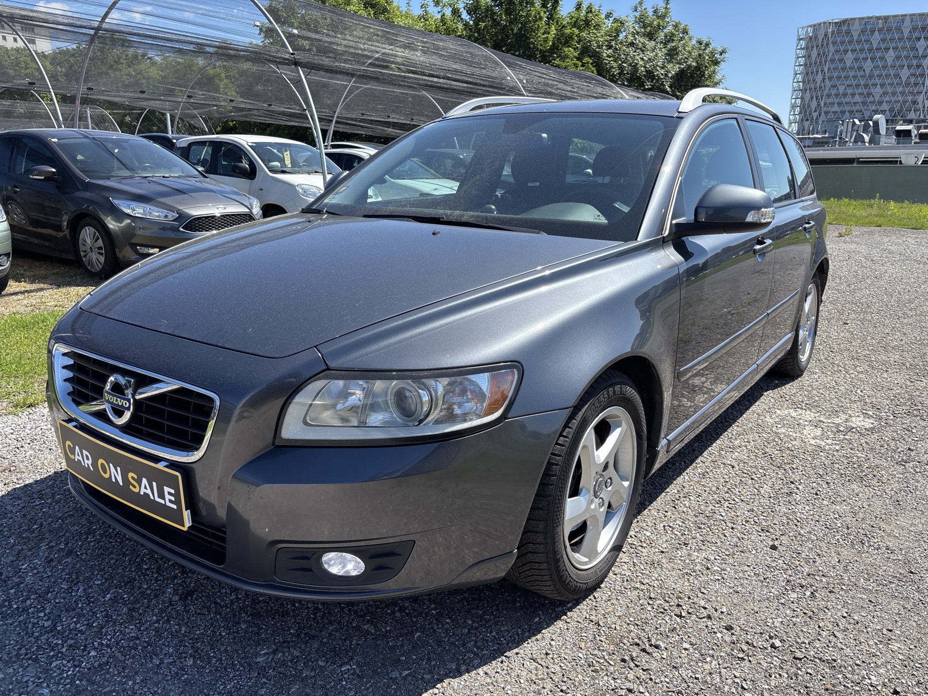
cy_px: 348
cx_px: 464
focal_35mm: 26
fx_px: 697
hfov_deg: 67.3
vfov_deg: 53.1
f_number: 1.6
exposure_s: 1/1783
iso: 50
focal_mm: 5.96
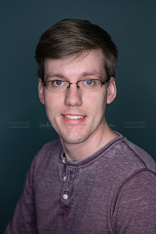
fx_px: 552
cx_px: 78
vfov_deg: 23.9
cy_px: 117
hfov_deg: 16.1
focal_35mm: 85
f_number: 3.5
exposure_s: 1/250
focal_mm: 85
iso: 2000
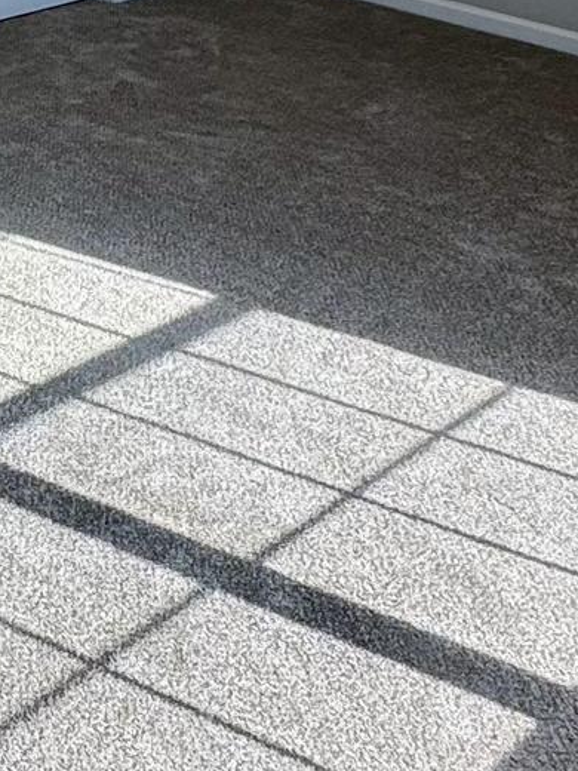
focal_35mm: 62
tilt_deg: -19.6
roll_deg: +0.5
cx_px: -203
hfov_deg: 21.1
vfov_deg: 29.8
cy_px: 62
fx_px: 1380
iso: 40
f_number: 2.2
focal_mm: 2.22
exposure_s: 1/185
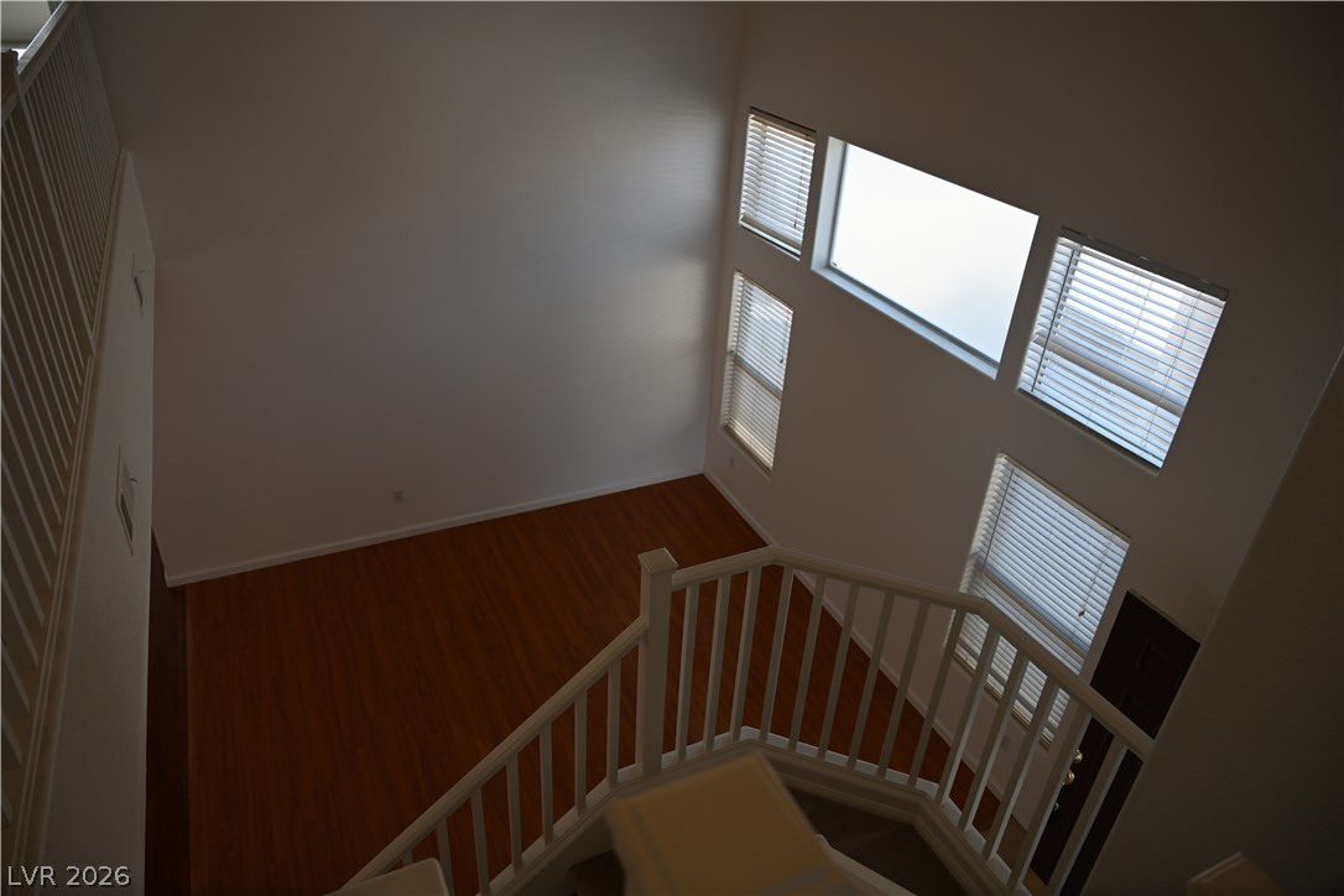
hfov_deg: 73.7
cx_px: 672
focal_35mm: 24
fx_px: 896
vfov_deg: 53.1
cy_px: 448
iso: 64
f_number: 4.5
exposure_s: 1/80
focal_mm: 24
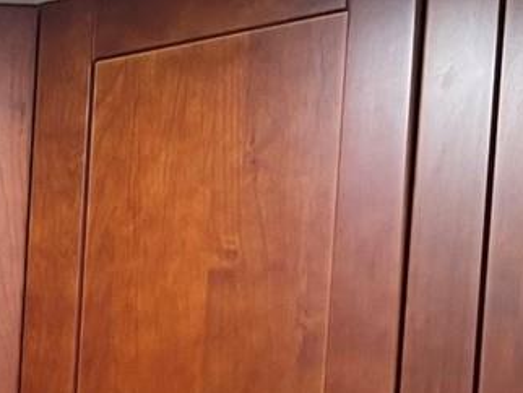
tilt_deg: -3.5
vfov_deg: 10.7
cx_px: -213
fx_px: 1950
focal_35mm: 129
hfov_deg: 14.4
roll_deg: -2.2
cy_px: 739
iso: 200
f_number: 1.6
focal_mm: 4.2
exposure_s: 1/60
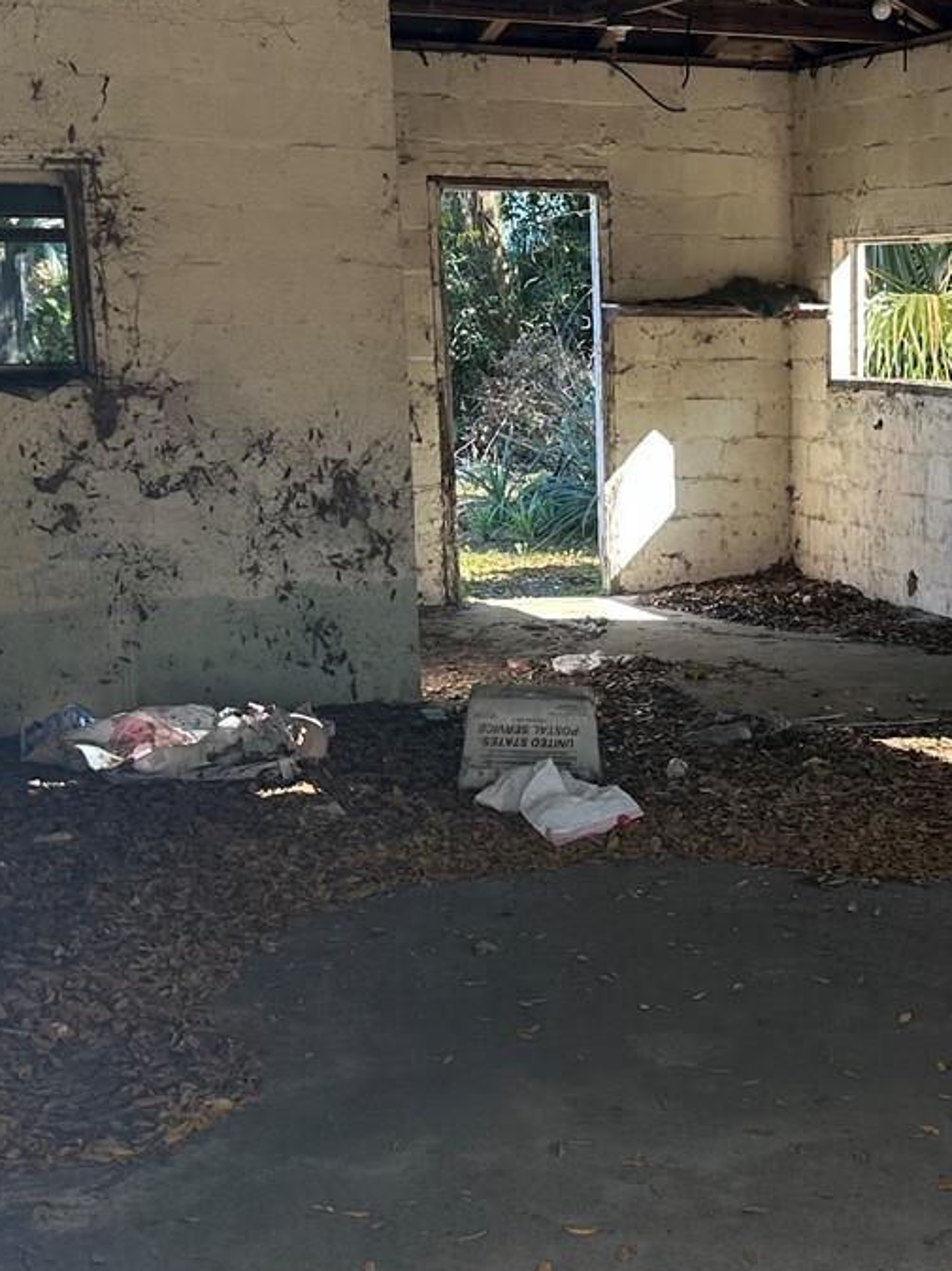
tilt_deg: -13.2
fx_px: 2091
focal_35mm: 57
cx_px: 773
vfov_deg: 33.7
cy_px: 732
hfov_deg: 25.2
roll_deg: +0.1
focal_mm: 6.86
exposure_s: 1/226
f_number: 1.78
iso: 80
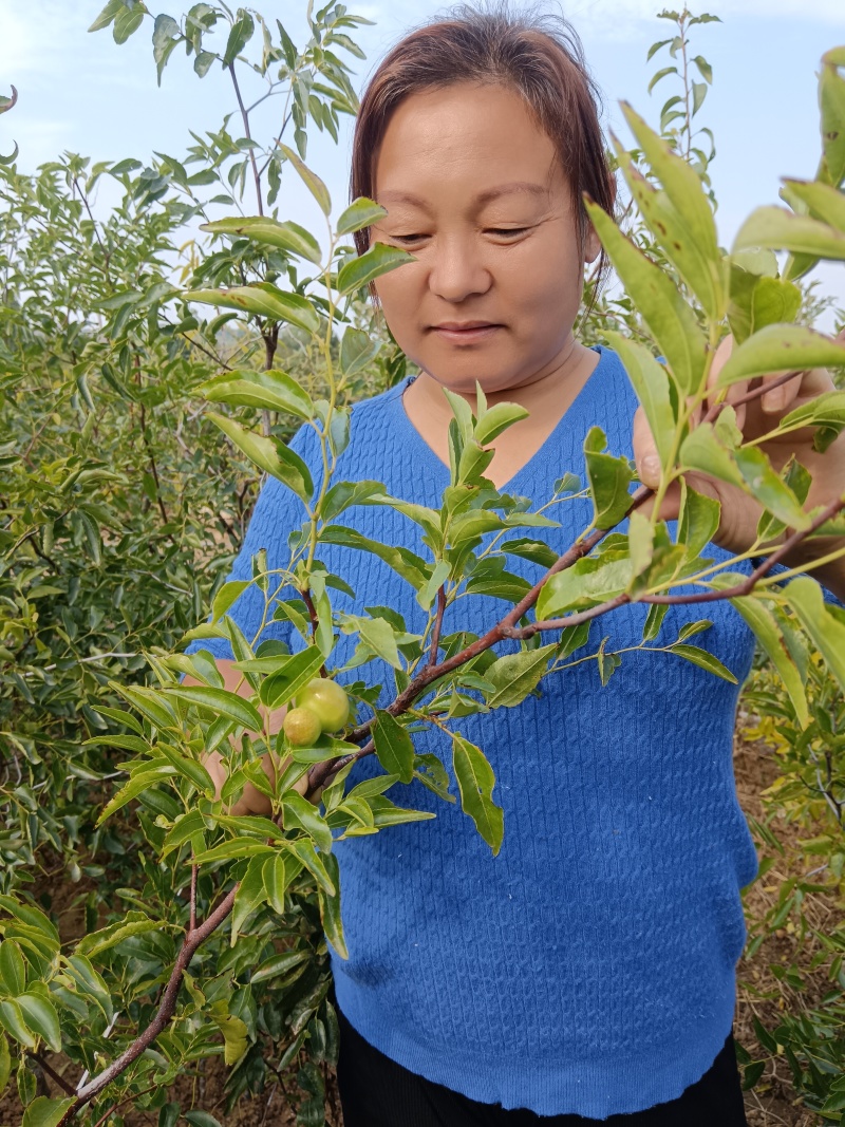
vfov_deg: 65.3
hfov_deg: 51.3
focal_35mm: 27
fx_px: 879
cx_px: 422
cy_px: 564
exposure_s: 1/442
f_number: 1.9
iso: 100
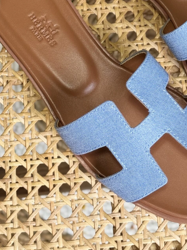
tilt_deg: -73.1
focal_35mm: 97
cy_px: 9
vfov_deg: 19.7
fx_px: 699
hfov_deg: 15.2
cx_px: 146
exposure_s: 1/121
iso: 80
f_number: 1.78
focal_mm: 6.76
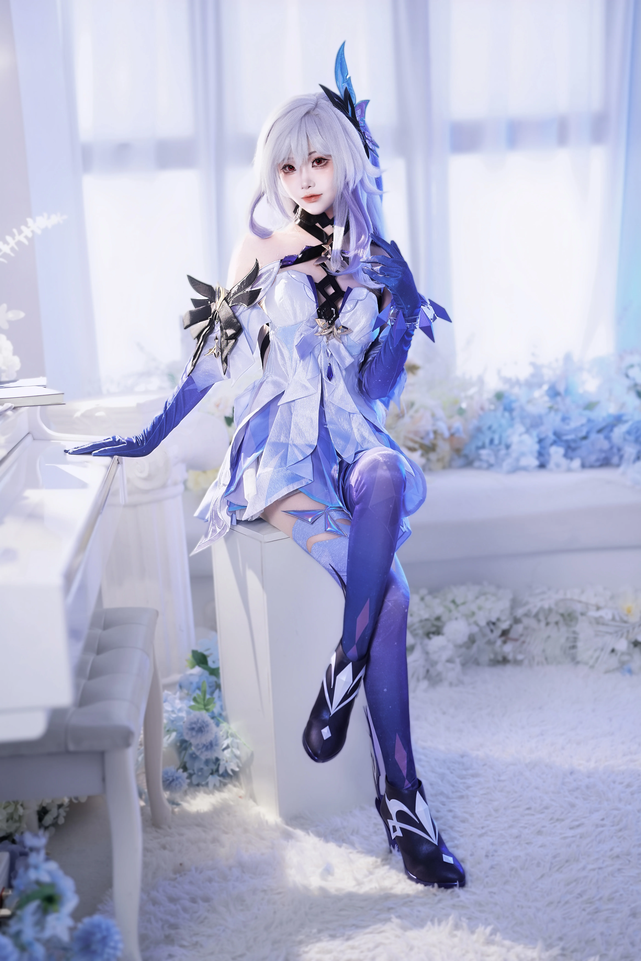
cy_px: 480
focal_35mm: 50
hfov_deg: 27.0
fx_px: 1335
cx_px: 320
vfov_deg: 39.6
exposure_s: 1/125
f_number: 2
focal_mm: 50
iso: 400
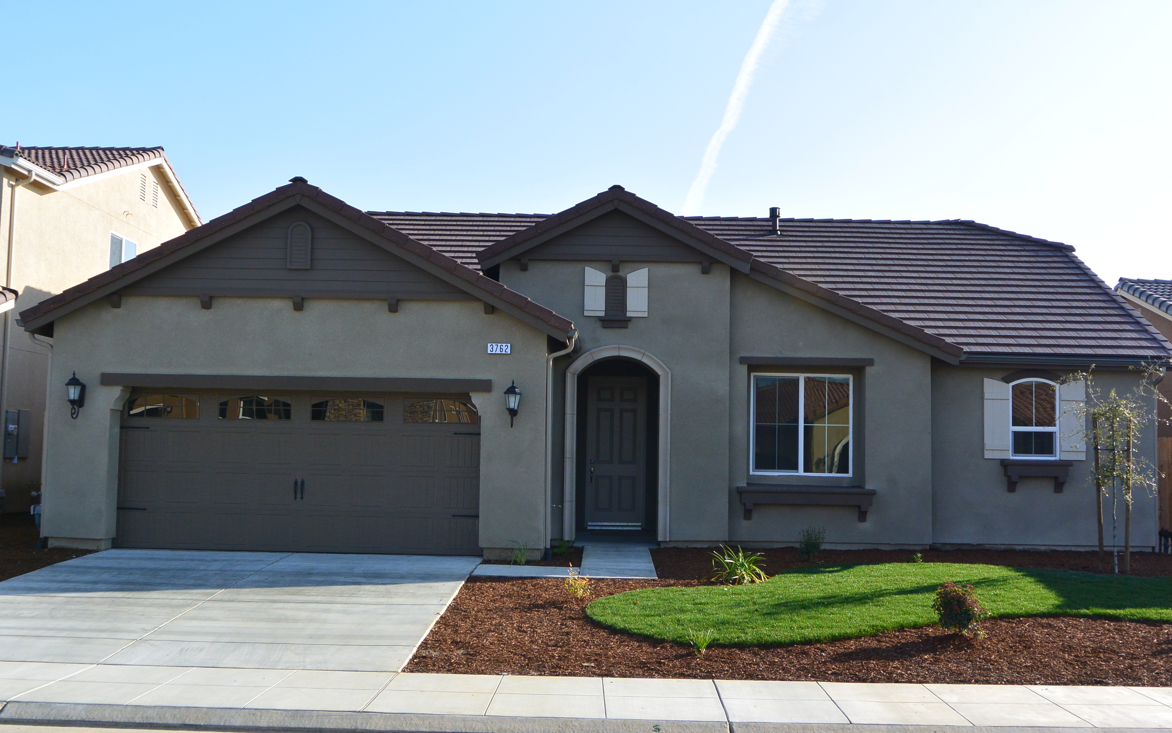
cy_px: 372
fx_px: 1278
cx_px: 586
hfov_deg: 49.3
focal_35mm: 40
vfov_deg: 32.0
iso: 160
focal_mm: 14.5
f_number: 4.5
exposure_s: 1/640
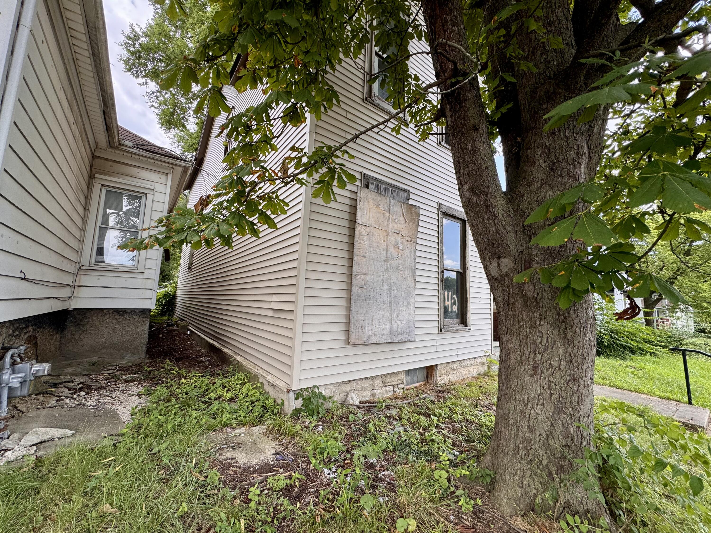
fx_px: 288
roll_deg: -2.7
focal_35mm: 14
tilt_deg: +6.3
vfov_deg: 85.7
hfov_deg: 102.1
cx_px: 356
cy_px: 266
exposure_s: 1/271
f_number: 2.2
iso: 40
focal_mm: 2.22
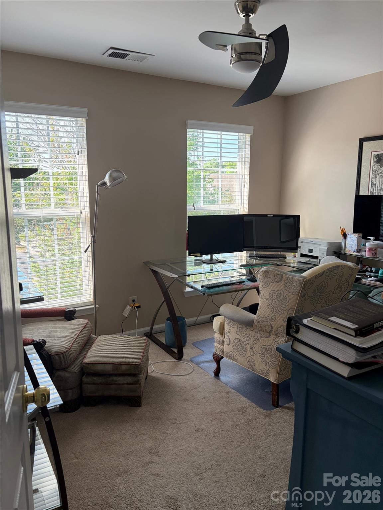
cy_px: 255
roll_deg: +0.6
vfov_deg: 67.3
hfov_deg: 53.1
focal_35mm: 26
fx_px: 384
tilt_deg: -10.1
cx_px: 192
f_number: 1.6
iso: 80
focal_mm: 5.96
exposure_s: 1/211
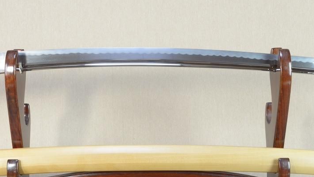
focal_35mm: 62
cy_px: 89
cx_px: 147
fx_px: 516
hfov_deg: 33.8
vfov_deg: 19.4
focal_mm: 20
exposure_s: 1/2
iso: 400
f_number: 11
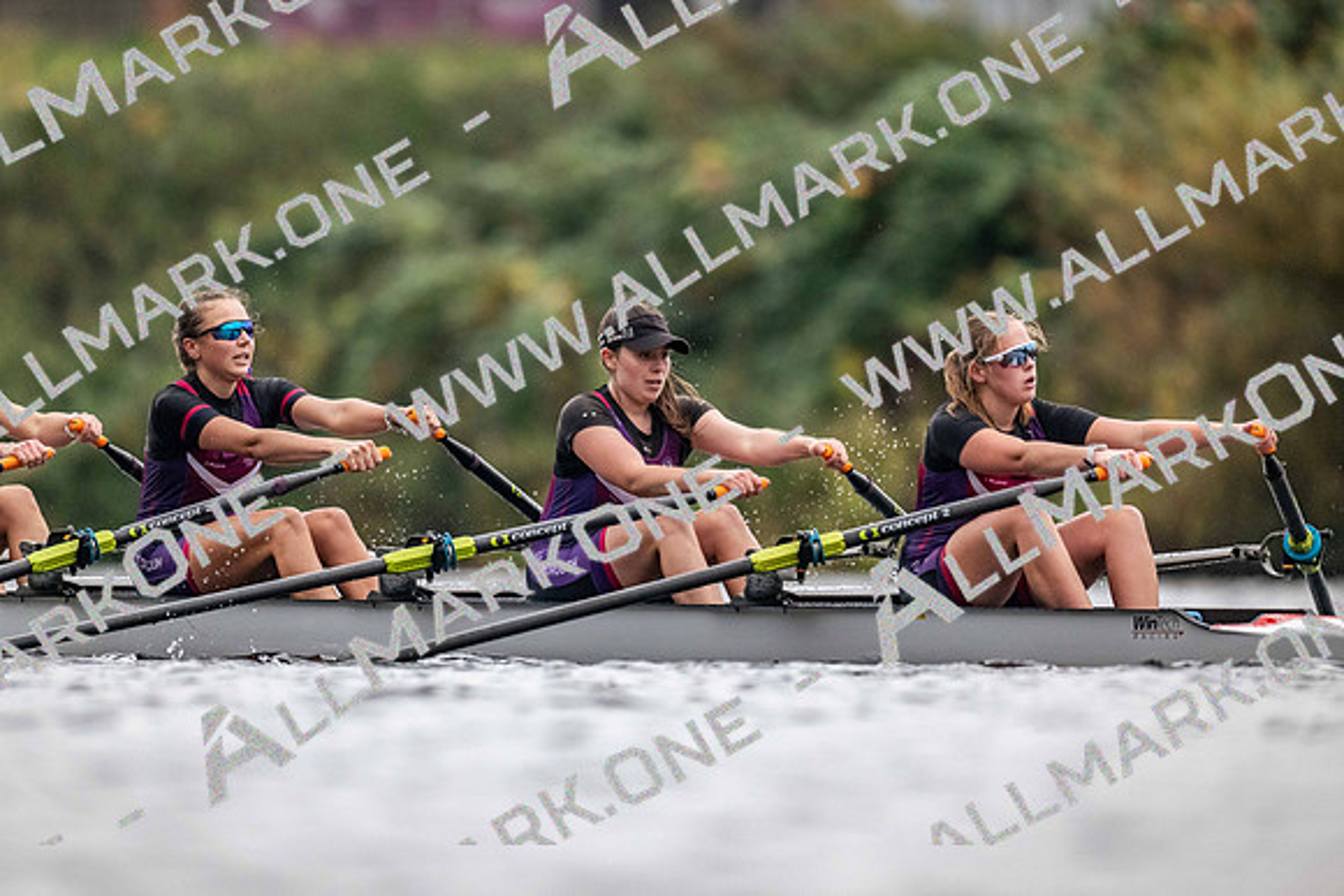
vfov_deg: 2.3
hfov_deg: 3.4
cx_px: 672
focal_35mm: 600
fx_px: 22404
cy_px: 448
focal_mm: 600
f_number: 4
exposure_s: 1/2500
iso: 3200
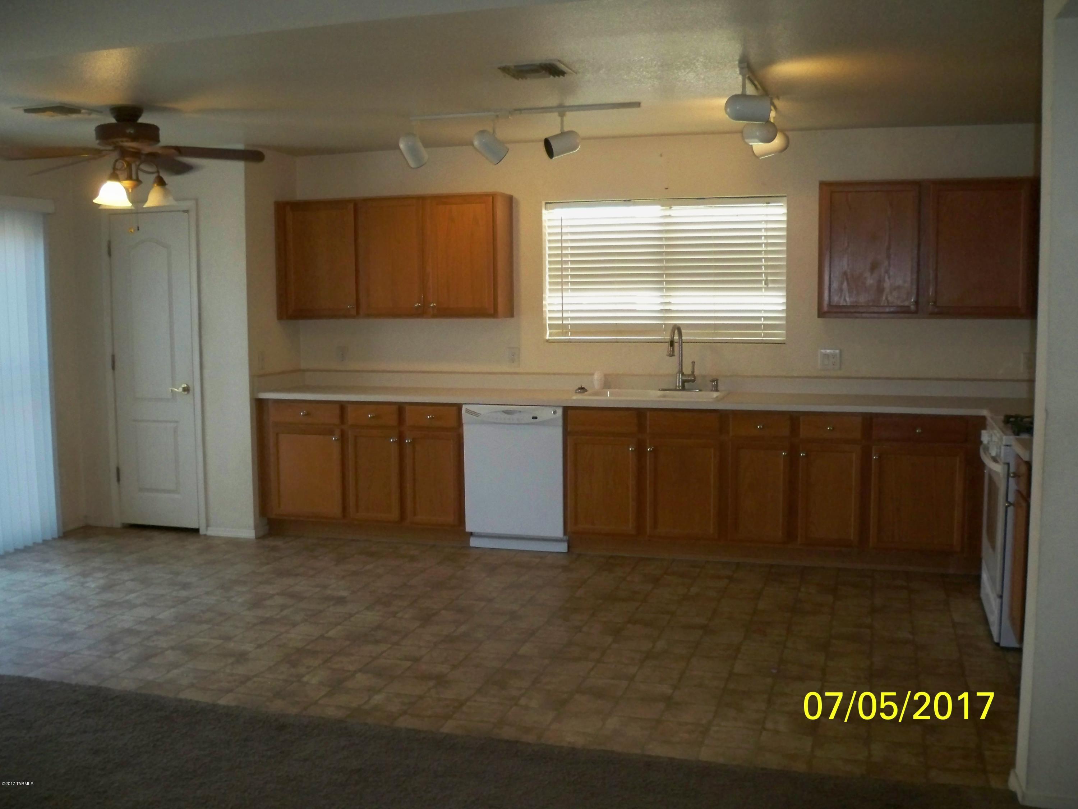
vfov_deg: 40.7
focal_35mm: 35
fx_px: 1090
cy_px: 404
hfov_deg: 52.6
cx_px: 539
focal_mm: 6.3
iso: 400
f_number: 3.1
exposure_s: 1/60
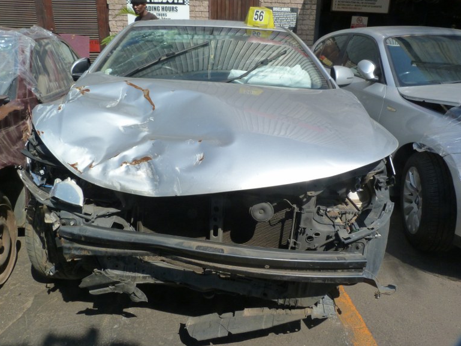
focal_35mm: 26
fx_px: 346
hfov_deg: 67.3
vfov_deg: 53.1
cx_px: 231
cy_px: 167
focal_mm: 4.5
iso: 125
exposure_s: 1/320
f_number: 5.6
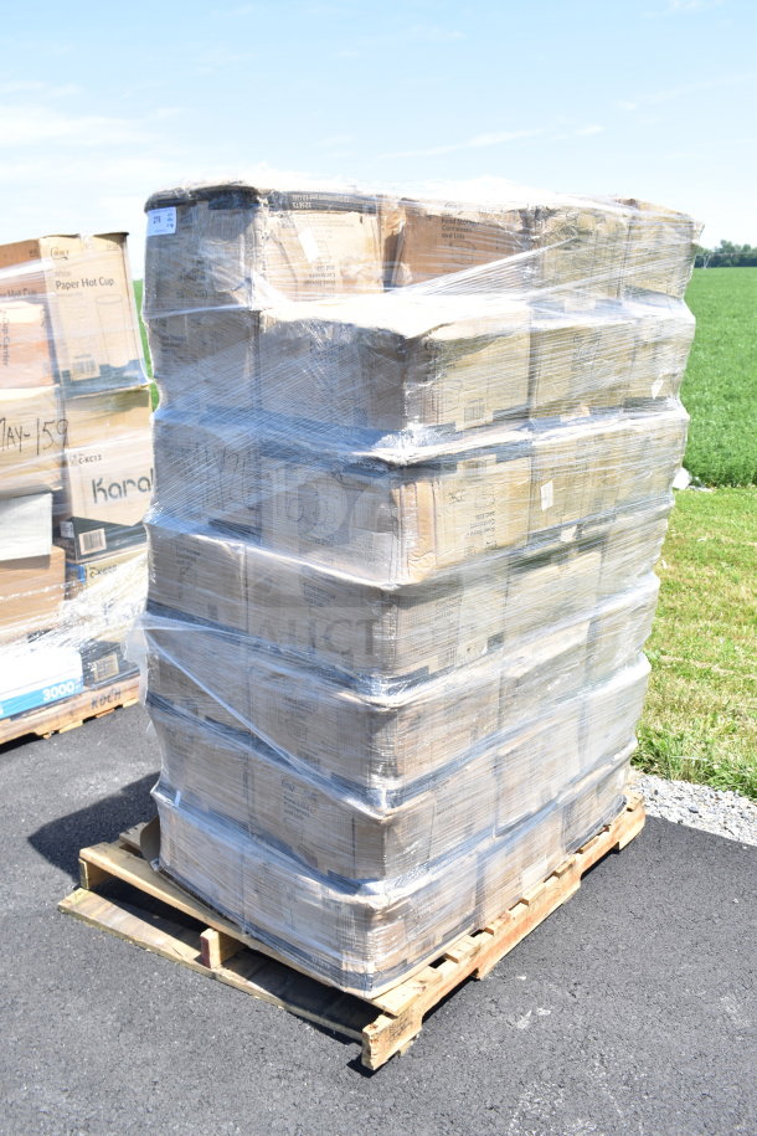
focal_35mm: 32
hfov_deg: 41.7
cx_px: 378
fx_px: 993
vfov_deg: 59.5
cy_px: 568
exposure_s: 1/200
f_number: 7.1
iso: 200
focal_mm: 21
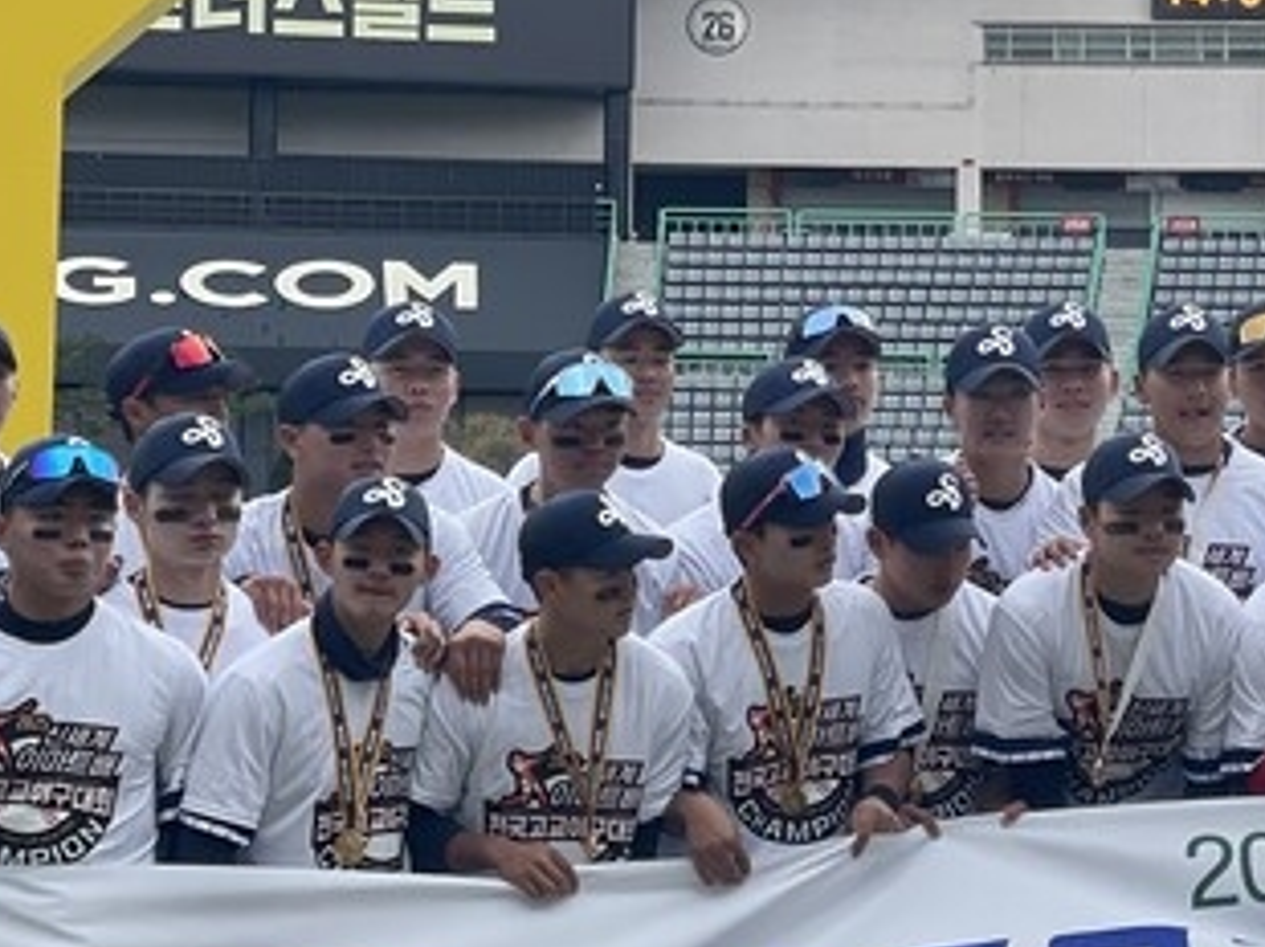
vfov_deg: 9.8
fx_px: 5514
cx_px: 1453
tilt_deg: +3.6
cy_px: 353
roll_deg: -0.1
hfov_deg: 12.8
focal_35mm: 151
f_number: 2
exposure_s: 1/571
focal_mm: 6
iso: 32
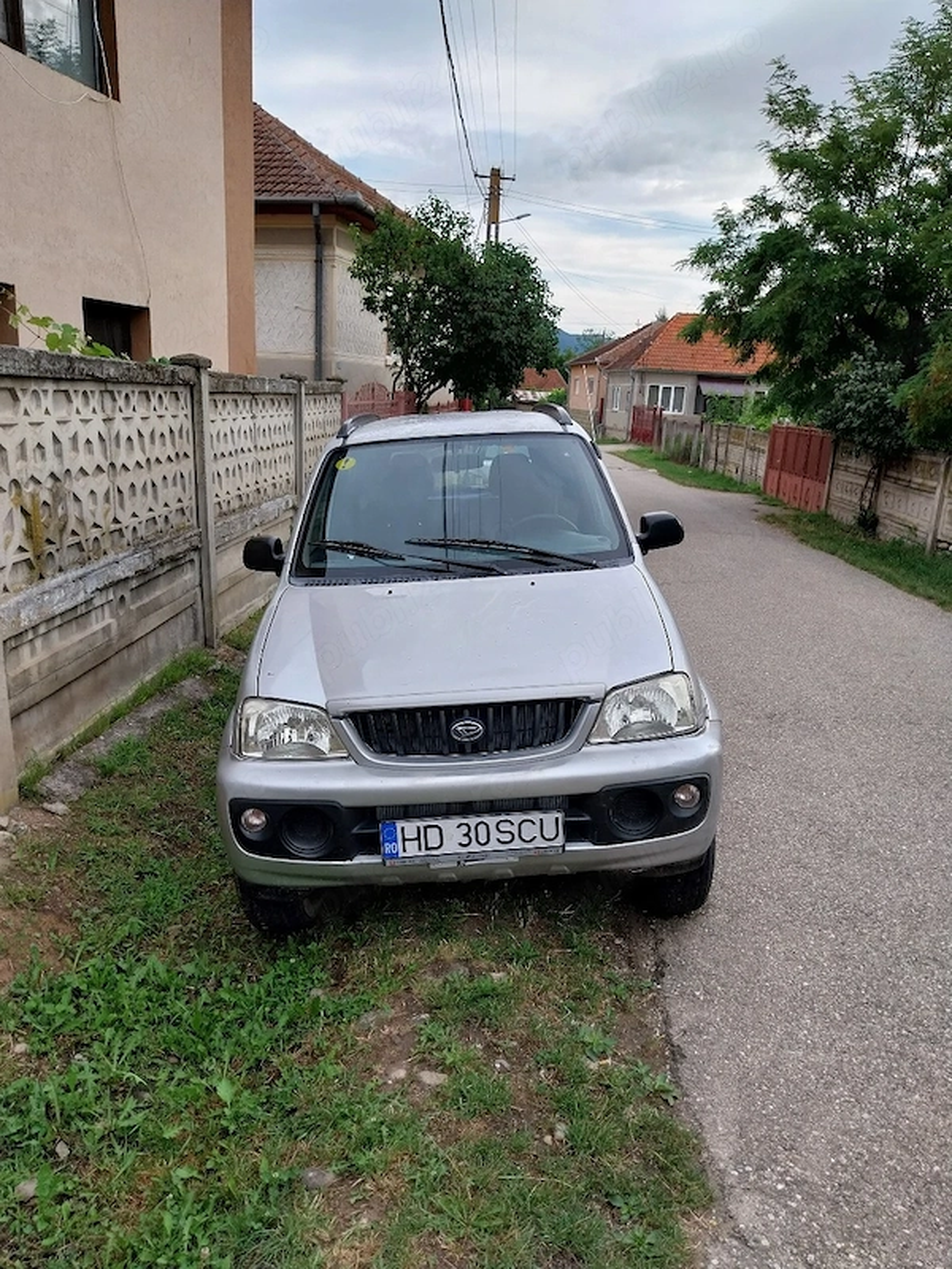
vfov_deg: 67.3
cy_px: 634
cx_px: 476
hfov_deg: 53.1
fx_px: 953
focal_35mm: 26
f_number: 1.8
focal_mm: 4
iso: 25
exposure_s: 1/263
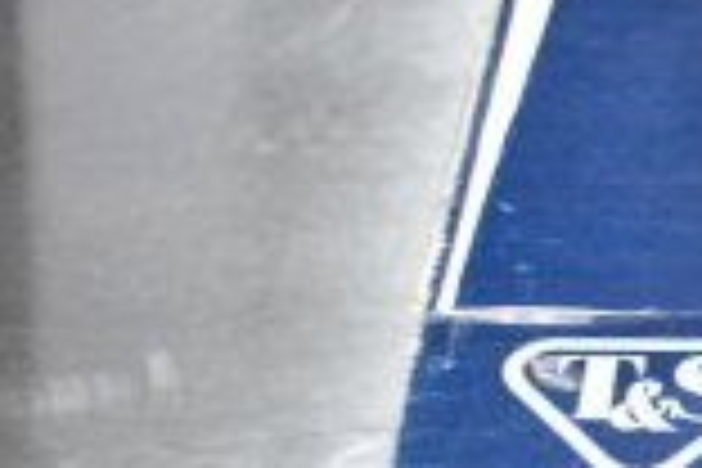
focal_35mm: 147
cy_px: 380
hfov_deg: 12.6
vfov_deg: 9.3
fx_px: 2865
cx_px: 1323
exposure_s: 1/40
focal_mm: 25
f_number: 4
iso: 250
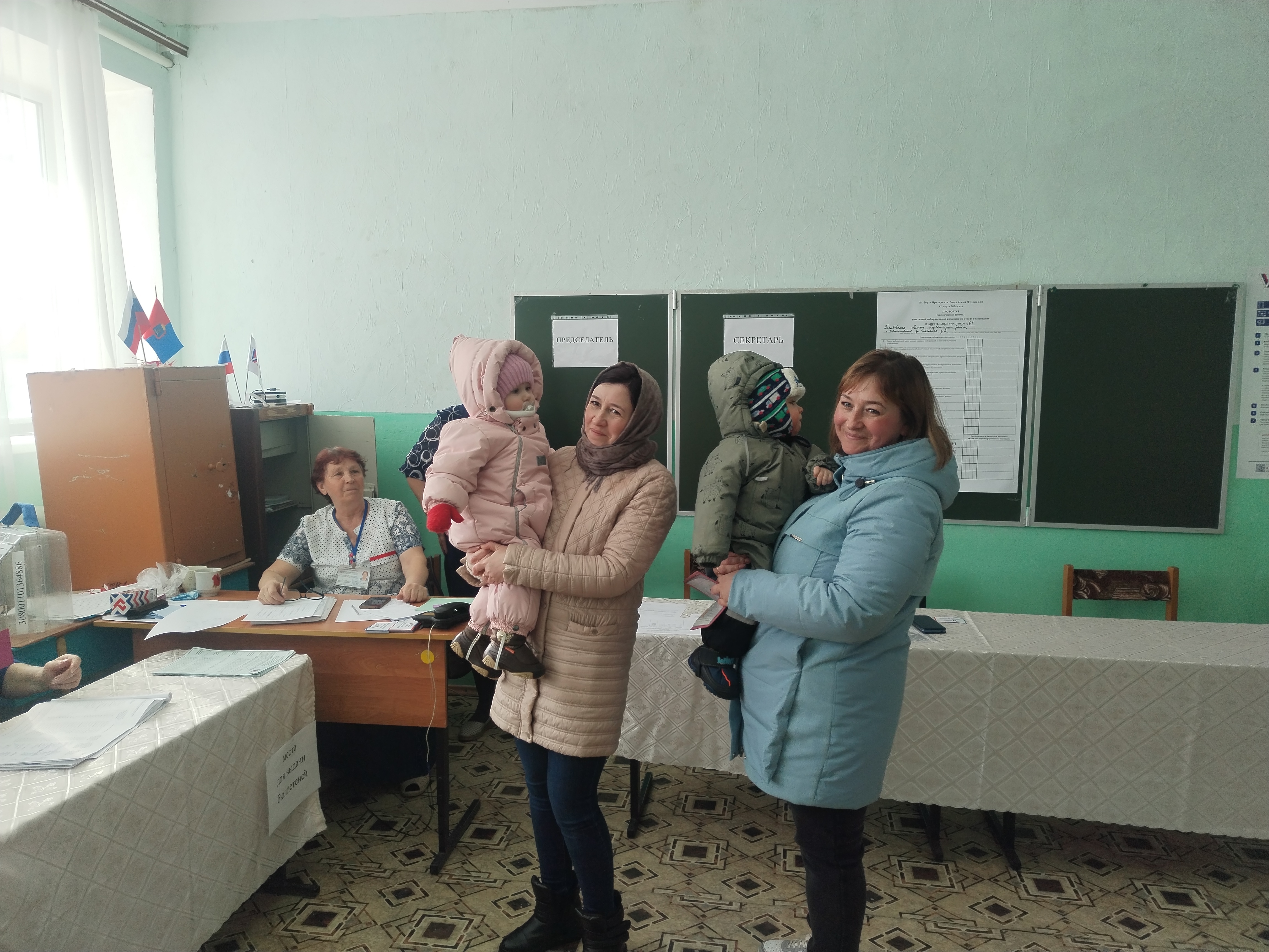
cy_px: 476
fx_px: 953
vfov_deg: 53.1
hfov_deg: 67.3
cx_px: 634
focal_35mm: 26
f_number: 1.8
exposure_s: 1/116
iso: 100
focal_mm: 4.75
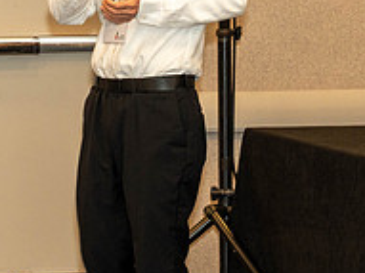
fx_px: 3024
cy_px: 69
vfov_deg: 5.2
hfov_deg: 6.9
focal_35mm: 287
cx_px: 154
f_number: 7.1
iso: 500
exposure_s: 1/80
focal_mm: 70
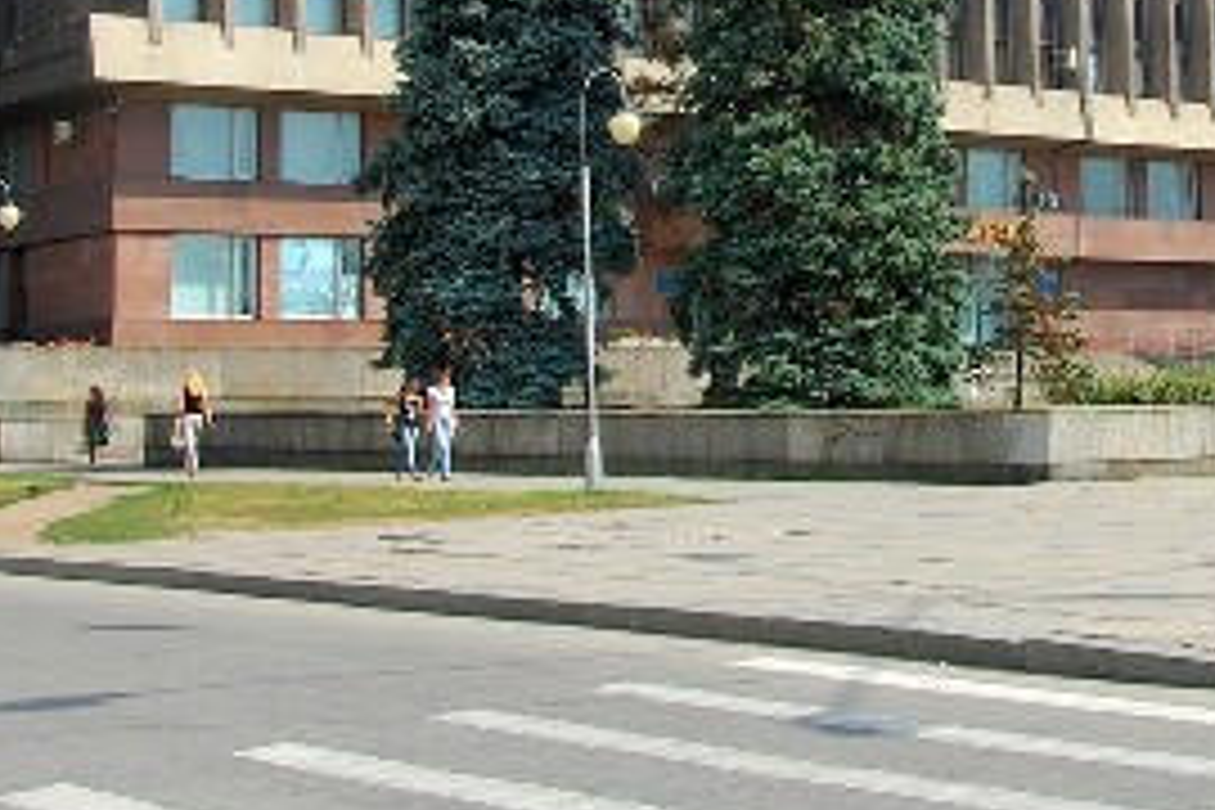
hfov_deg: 25.2
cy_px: 2
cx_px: 864
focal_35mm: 80
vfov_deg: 16.7
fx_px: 2700
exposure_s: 1/250
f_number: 10
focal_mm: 24
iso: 250
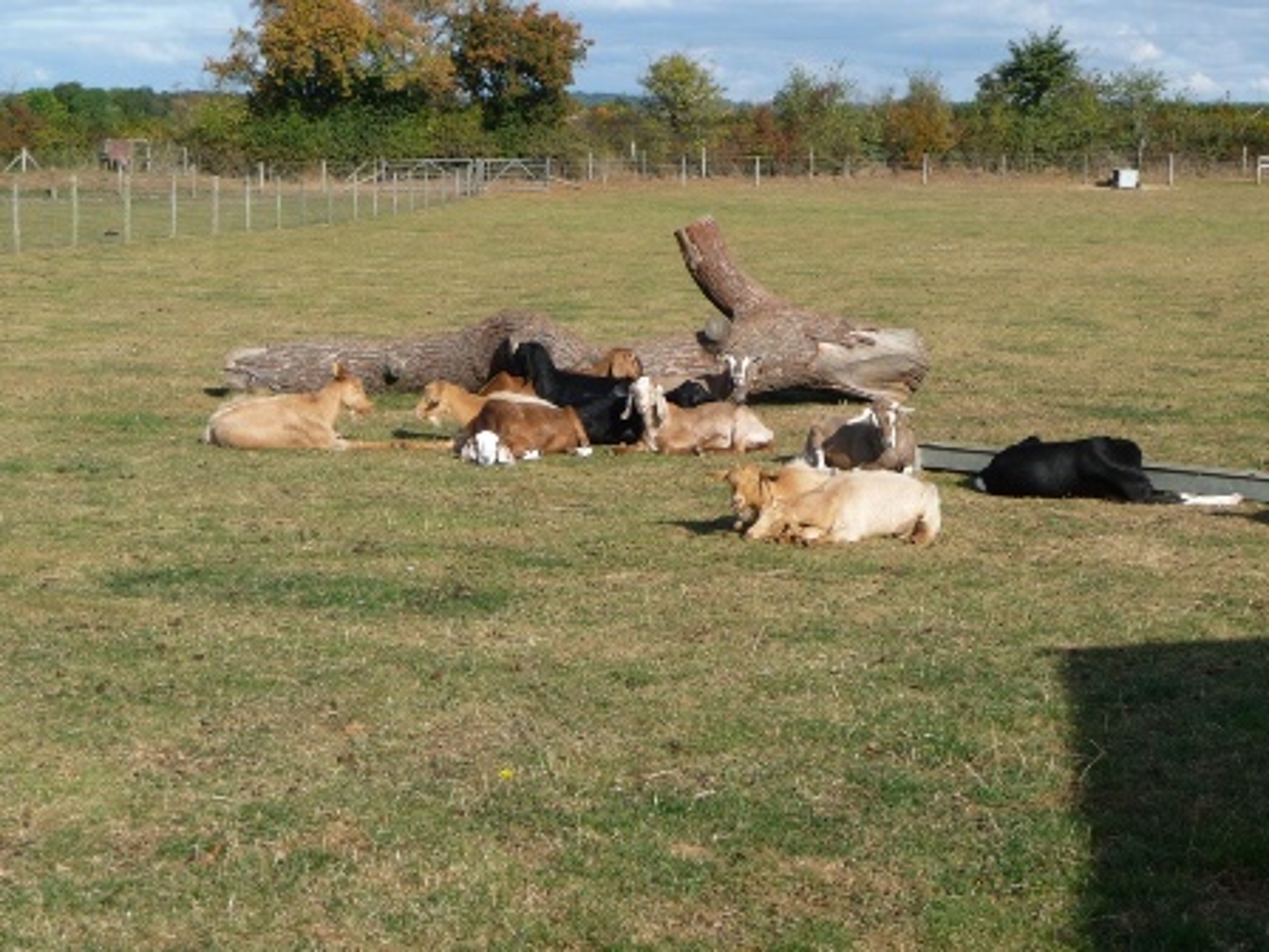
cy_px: 476
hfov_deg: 29.0
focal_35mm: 67
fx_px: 2456
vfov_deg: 21.9
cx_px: 634
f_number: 4.5
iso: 100
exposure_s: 1/500
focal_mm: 11.3
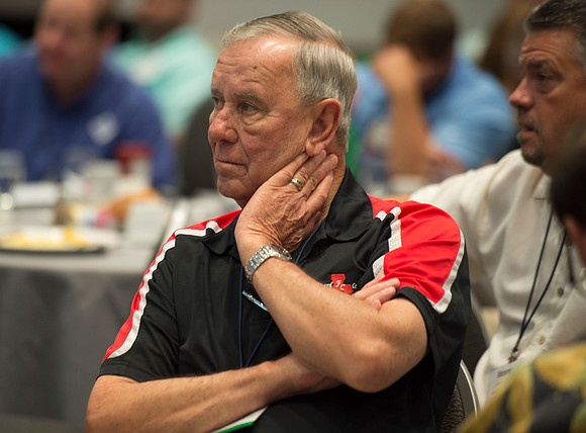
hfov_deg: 8.5
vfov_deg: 6.3
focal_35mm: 234
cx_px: 231
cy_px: 231
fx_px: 3942
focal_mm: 200
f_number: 2.8
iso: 1250
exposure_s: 1/160
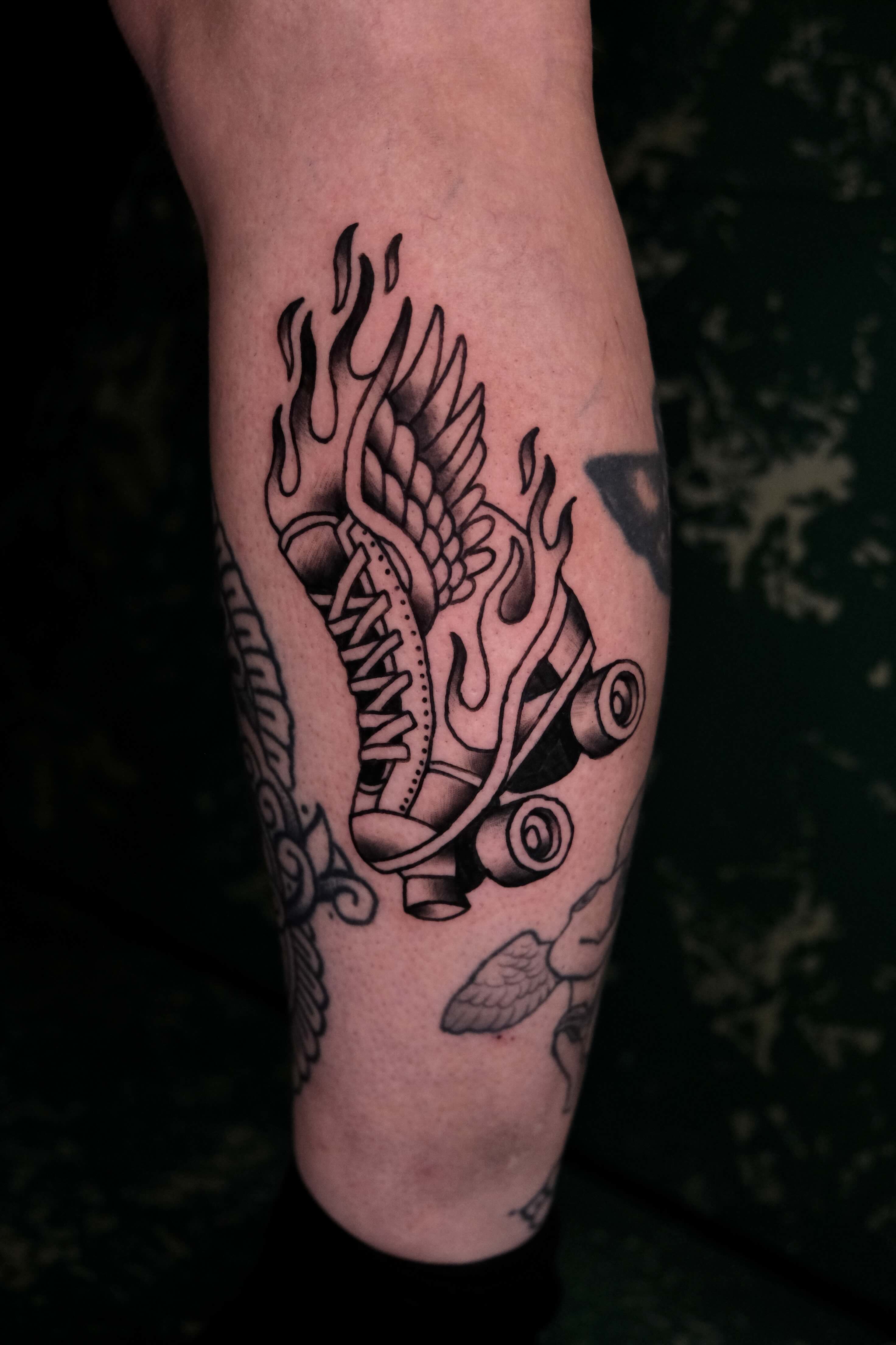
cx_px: 448
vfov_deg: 43.6
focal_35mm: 45
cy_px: 672
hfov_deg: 29.9
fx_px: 1680
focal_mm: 30.2
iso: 2500
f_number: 3.6
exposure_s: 1/125
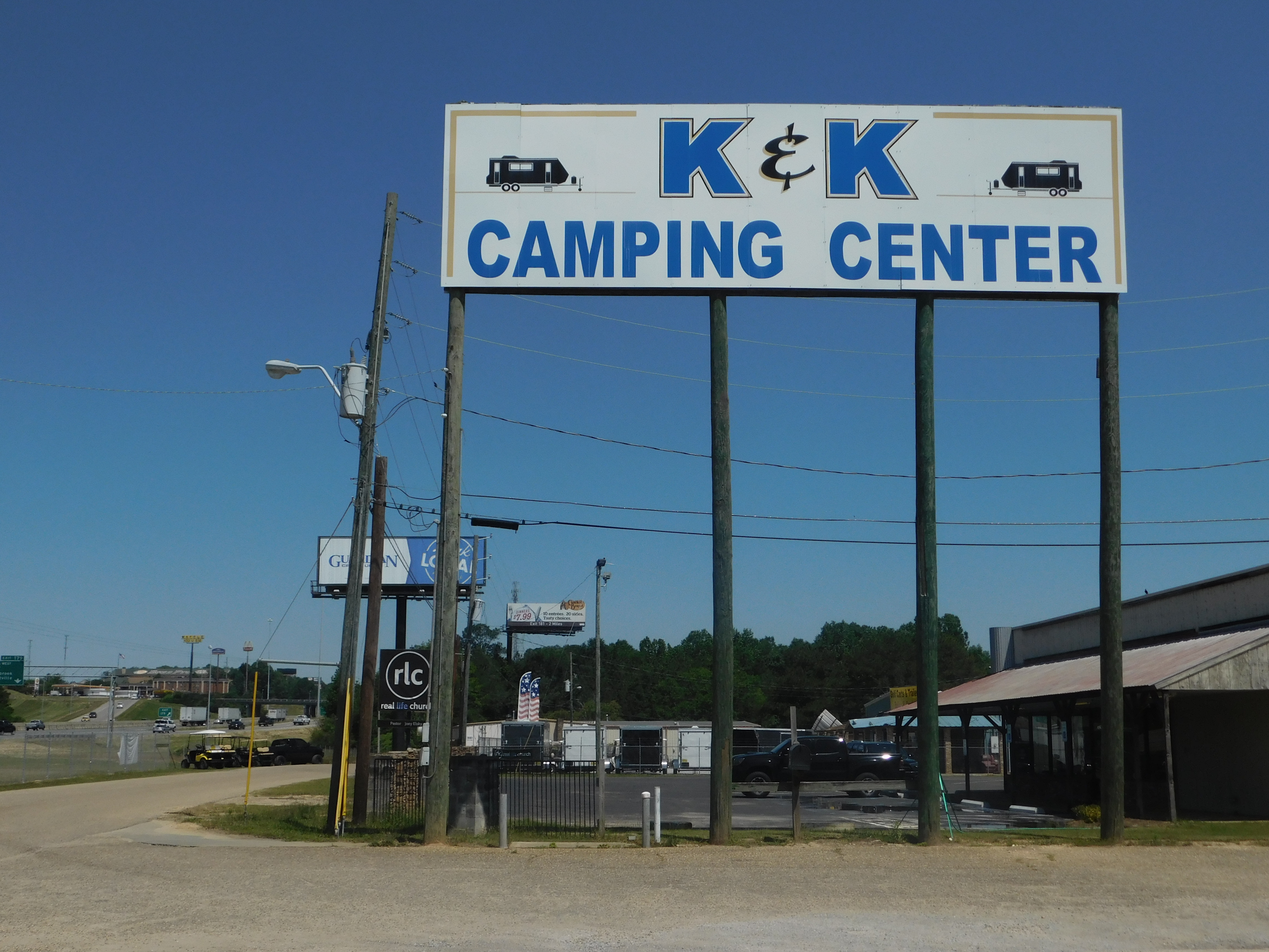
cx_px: 634
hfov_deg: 46.8
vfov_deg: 36.0
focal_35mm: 40
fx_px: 1466
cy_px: 476
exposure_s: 1/800
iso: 125
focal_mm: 7.1
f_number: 7.2
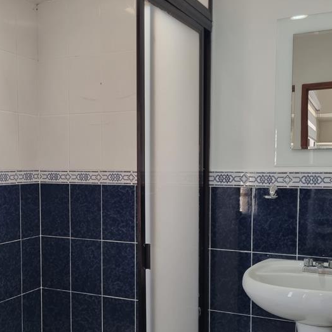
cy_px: 202
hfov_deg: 37.4
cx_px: 136
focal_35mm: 45
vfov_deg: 37.4
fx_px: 488
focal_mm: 5.4
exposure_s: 1/120
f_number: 1.8
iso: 250
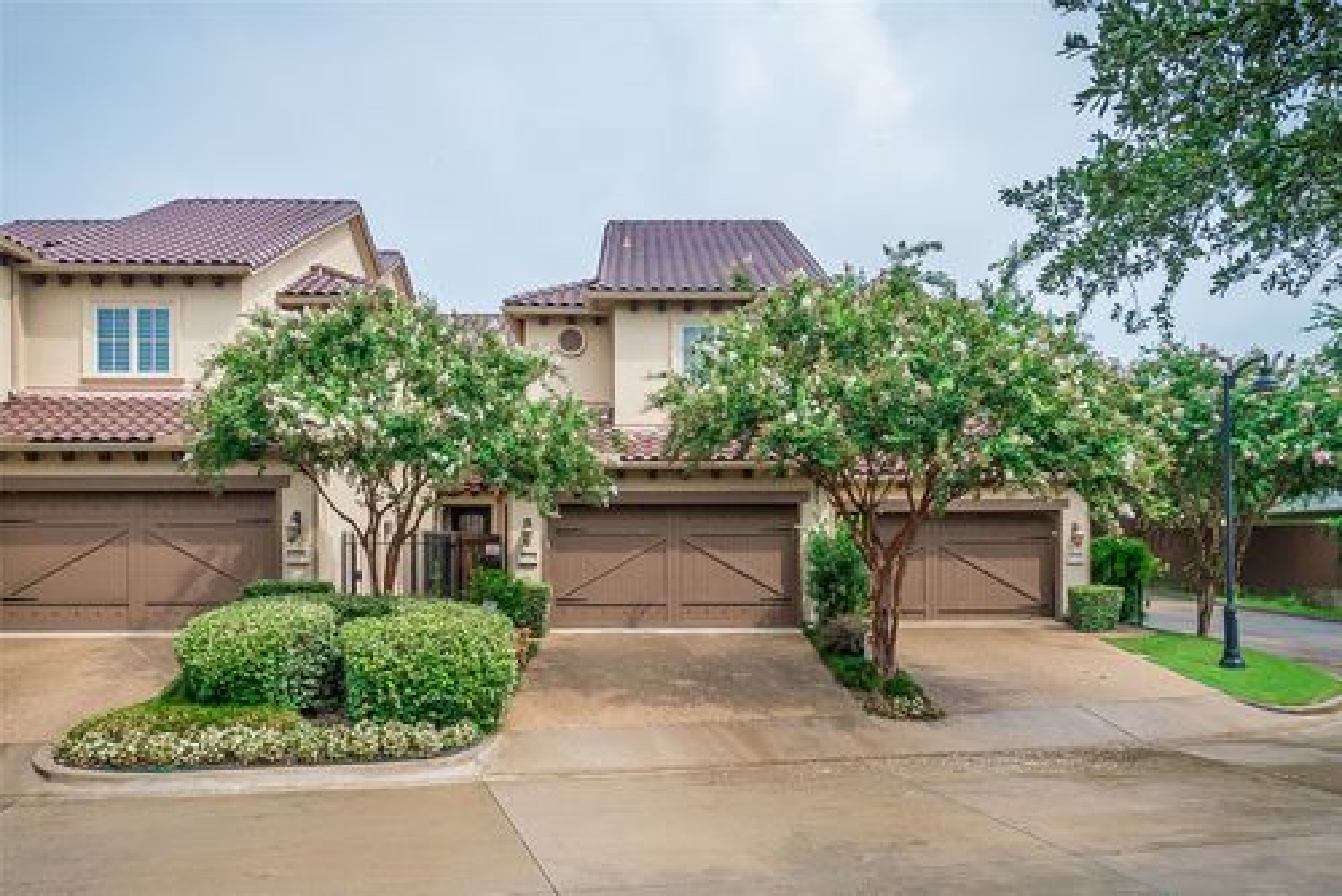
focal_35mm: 15
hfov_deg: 100.4
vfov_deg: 77.4
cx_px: 671
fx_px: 559
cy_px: 448
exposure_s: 1/1250
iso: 500
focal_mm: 10
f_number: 7.1
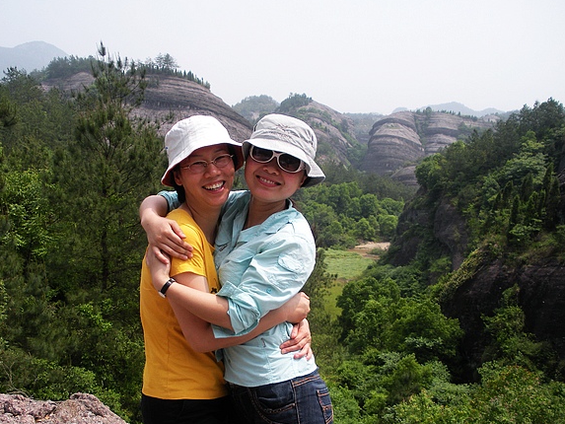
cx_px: 278
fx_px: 735
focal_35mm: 45
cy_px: 258
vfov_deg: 32.1
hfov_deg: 42.1
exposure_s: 1/556
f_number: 3.5
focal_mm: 6.3
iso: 64
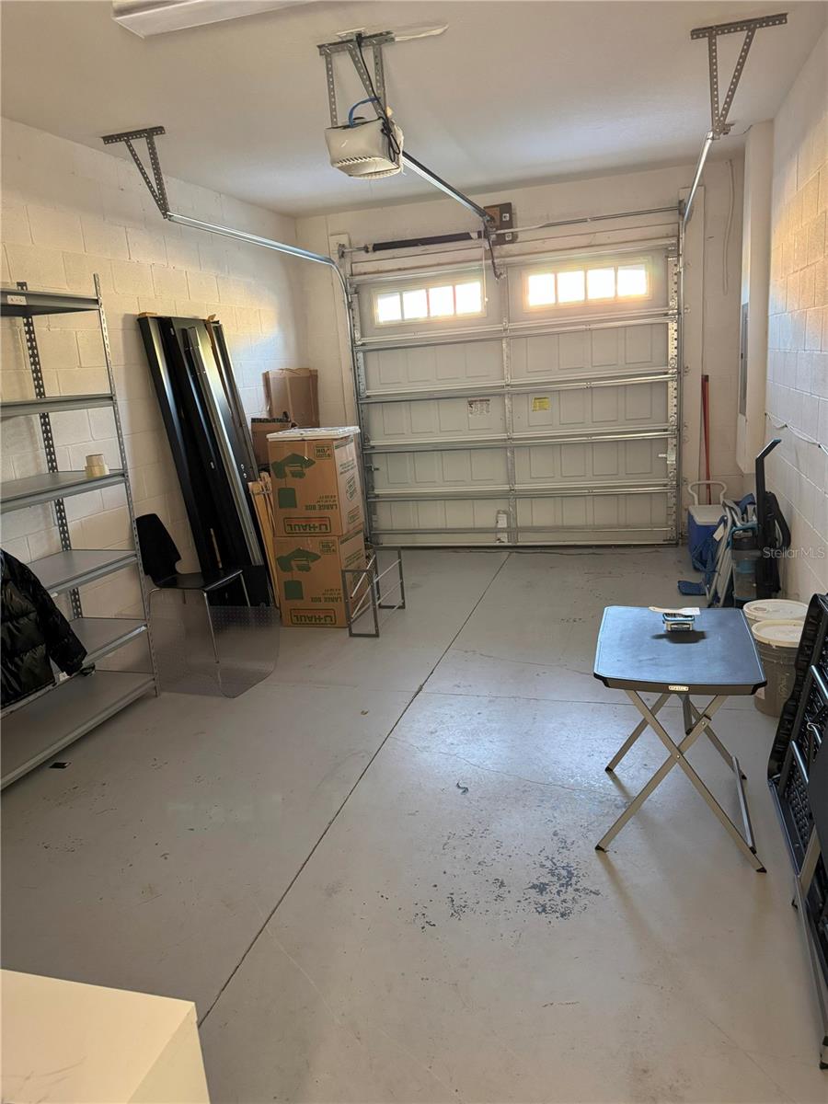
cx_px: 414
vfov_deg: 71.6
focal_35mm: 24
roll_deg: +4.4
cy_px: 552
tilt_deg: -12.8
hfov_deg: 56.8
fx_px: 765
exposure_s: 1/60
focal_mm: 6.76
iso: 640
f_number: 1.78
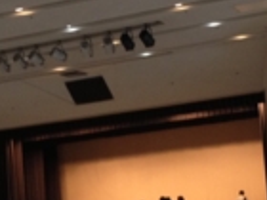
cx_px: 149
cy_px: 170
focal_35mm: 125
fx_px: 964
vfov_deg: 11.8
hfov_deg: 15.8
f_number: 2.4
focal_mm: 4.28
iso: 125
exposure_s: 1/20
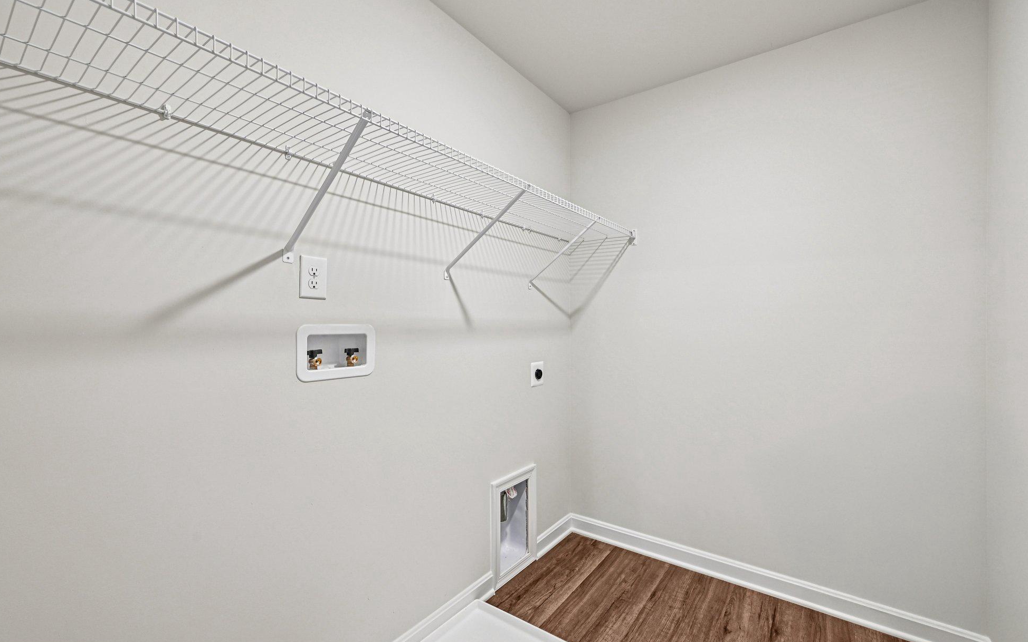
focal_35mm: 15
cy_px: 324
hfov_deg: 101.4
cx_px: 534
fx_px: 420
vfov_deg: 74.8
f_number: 8
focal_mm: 14
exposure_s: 1/10
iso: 400
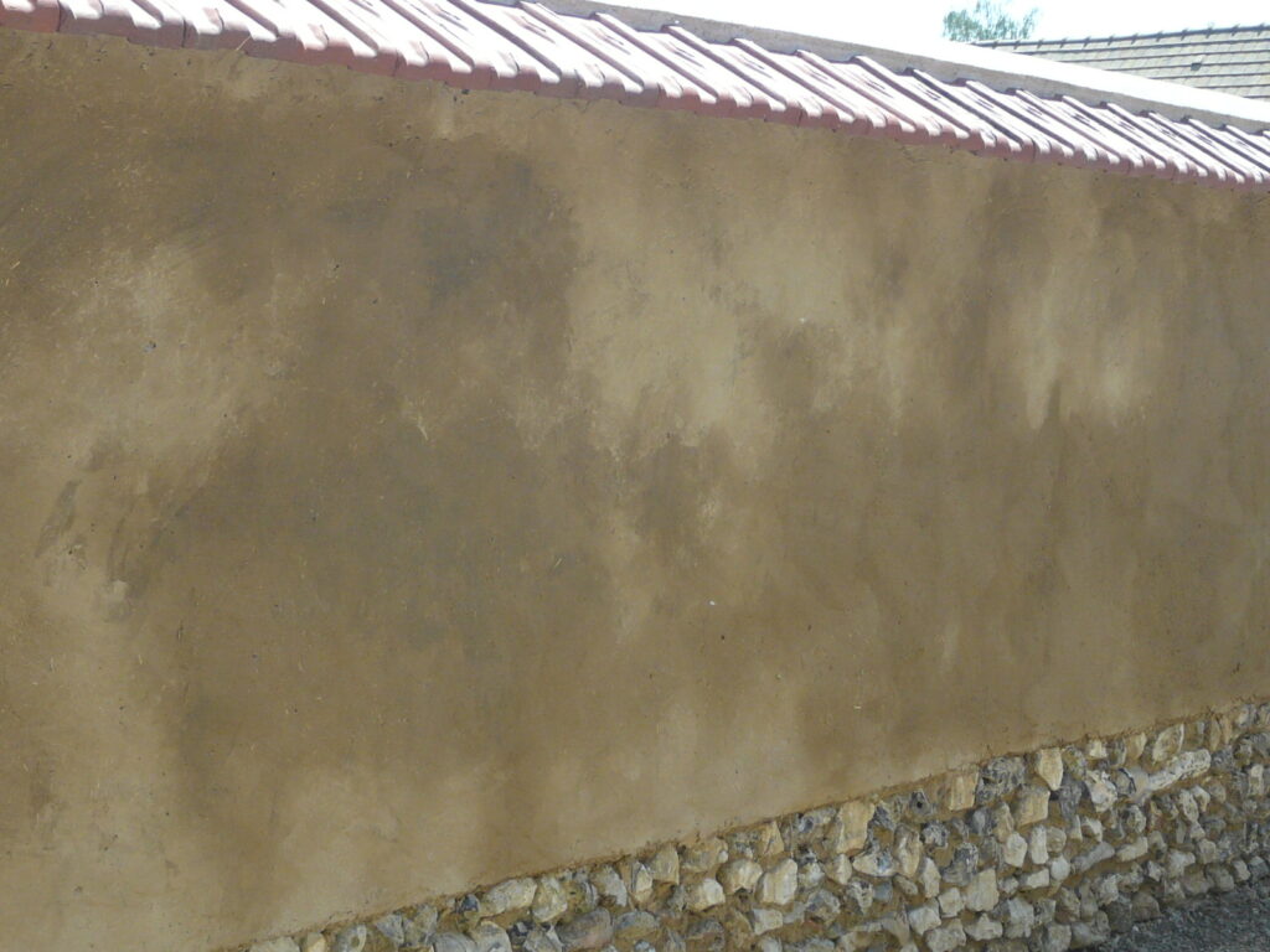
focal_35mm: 70
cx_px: 635
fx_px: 2568
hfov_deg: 27.8
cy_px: 476
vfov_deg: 21.0
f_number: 3.2
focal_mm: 7.2
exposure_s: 1/400
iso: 100
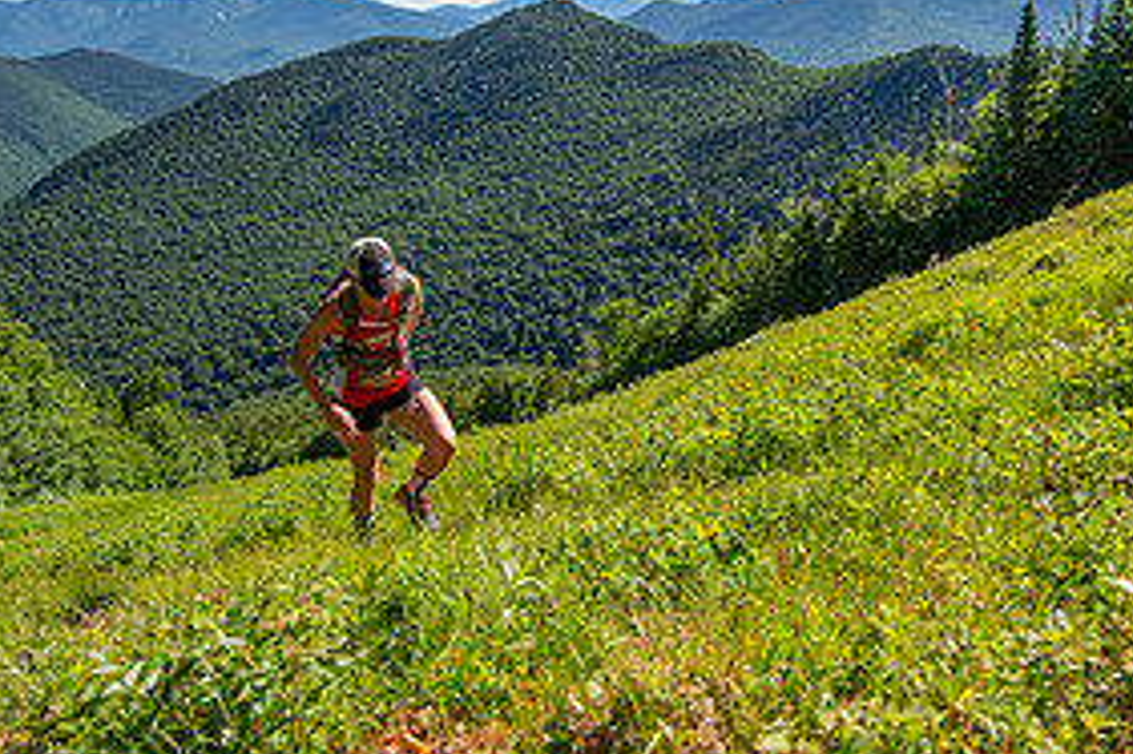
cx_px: 633
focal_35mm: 33
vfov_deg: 39.8
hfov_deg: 57.1
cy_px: 302
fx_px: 1038
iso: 100
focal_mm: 16
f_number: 5
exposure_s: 1/500
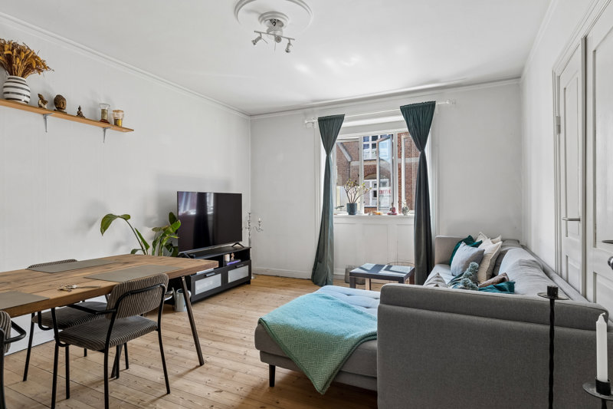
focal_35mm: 20
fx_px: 332
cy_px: 204
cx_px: 306
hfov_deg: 85.4
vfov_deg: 63.2
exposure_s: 1/60
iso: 200
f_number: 7.1
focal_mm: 13
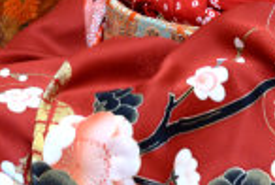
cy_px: -179
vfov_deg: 5.4
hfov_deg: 8.2
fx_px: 1921
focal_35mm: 251
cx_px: 92
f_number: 6.3
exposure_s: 1/60
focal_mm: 60
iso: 1600
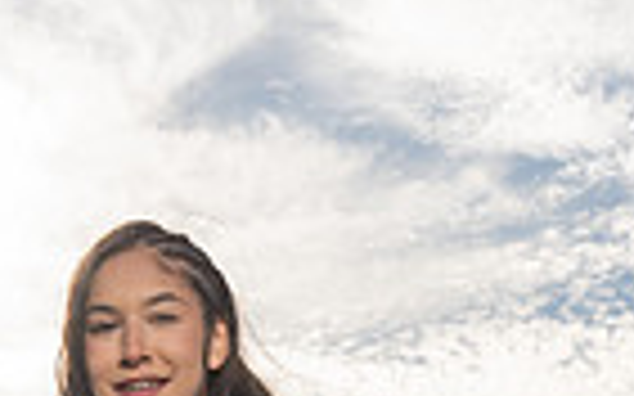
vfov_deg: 11.2
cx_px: 184
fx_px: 1744
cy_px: 900
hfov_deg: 20.5
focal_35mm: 101
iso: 160
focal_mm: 31
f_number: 11
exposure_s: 1/250
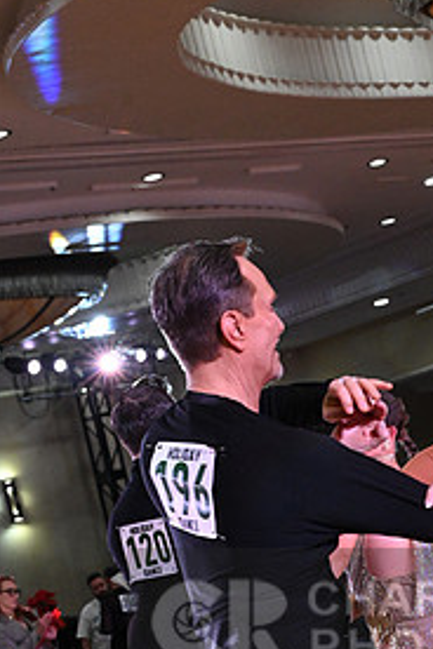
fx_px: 2165
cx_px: 453
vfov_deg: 16.7
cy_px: 628
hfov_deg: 11.3
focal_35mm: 120
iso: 5000
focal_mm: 57
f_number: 7.1
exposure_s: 1/320
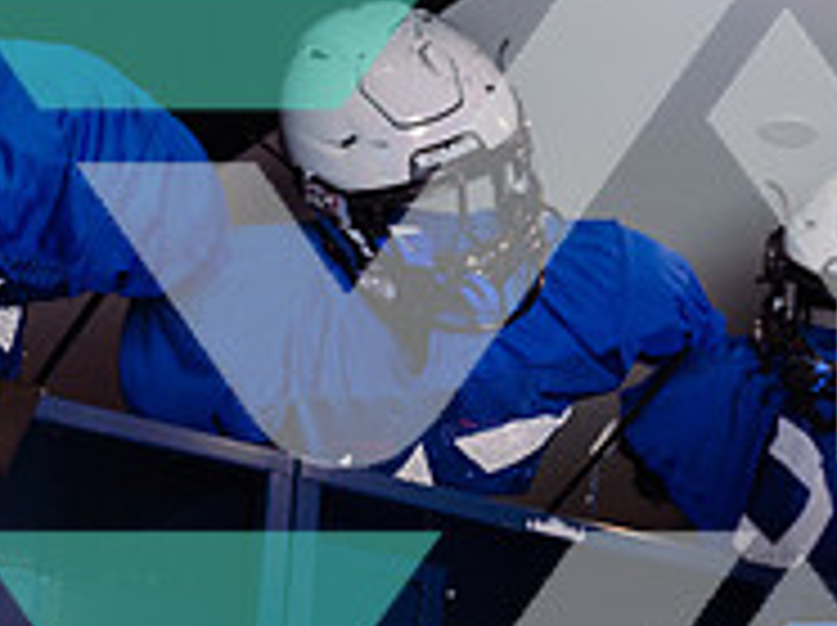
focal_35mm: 105
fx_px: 2536
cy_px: 772
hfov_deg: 17.5
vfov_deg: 13.6
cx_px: 1116
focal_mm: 35
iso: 320
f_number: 4.5
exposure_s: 1/250
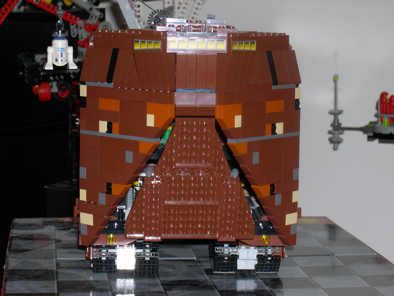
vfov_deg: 14.5
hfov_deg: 19.3
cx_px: 197
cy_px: 148
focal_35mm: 102
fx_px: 1161
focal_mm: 21.6
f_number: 4.8
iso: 100
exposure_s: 1/60
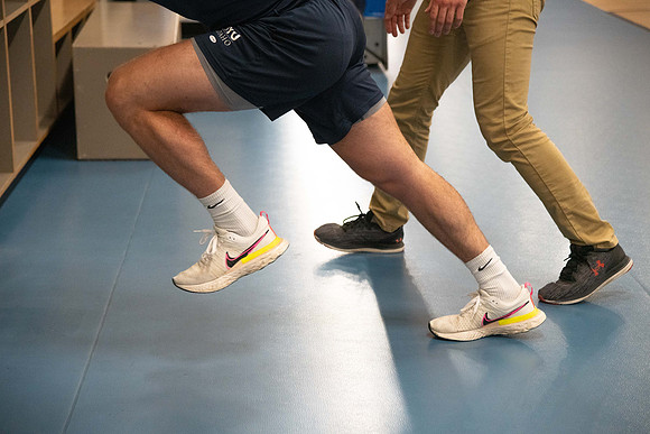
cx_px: 325
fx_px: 1588
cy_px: 217
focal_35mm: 88
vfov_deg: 15.6
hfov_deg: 23.1
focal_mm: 85
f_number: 4
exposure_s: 1/500
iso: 6400
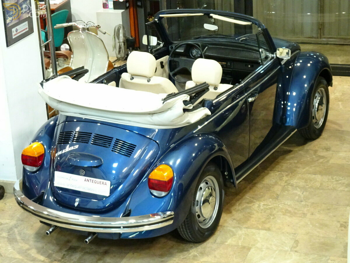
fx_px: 809
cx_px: 175
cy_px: 132
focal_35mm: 80
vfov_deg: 18.4
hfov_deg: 24.4
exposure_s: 1/8
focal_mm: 13.69
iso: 800
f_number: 5
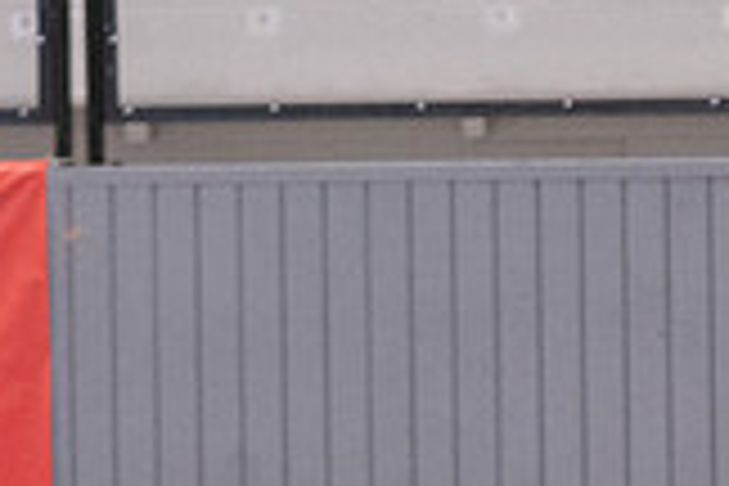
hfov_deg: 4.0
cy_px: 857
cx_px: 1062
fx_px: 10306
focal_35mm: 509
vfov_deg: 2.7
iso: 5600
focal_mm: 95
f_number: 3.2
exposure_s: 1/640
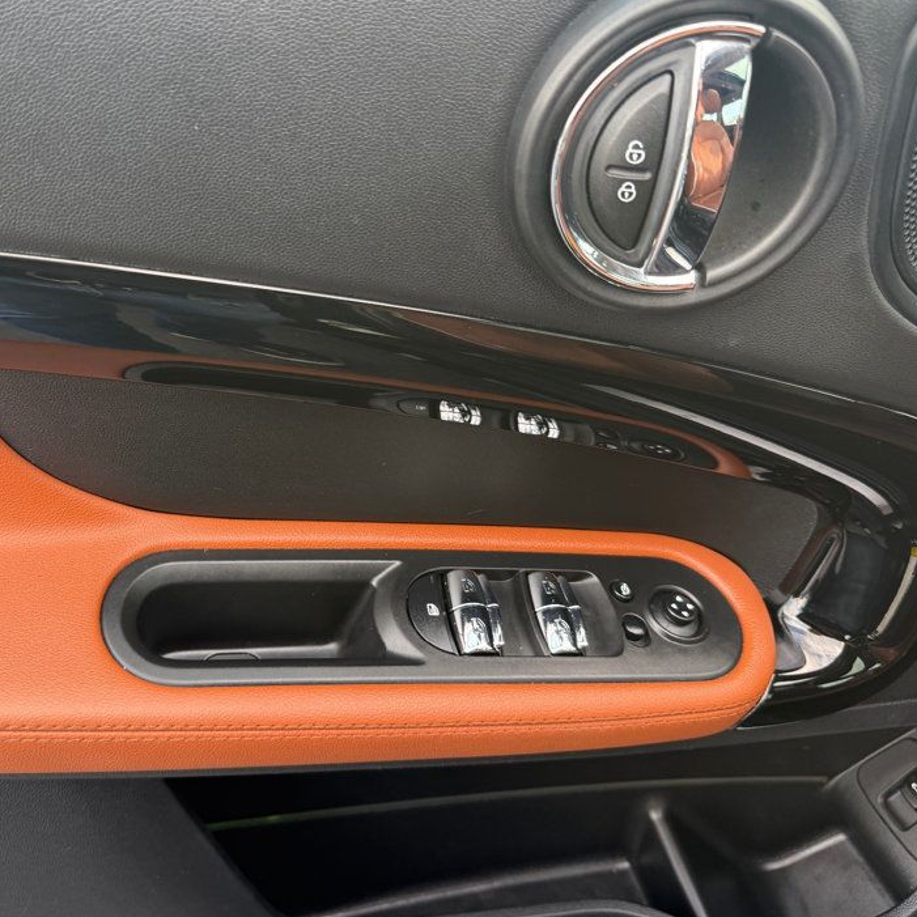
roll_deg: +1.2
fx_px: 929
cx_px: 335
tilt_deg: -35.1
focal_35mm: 31
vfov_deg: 52.5
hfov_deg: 51.9
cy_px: 424
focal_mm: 6.76
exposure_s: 1/163
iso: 125
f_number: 1.78
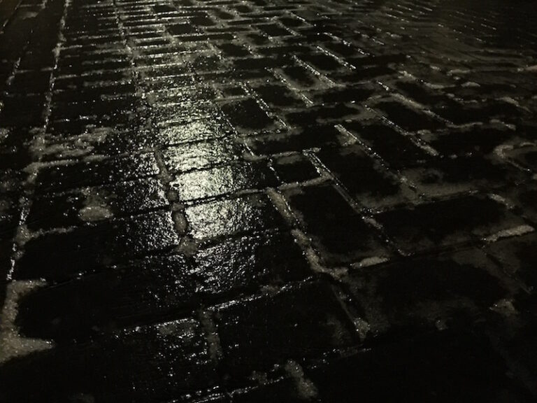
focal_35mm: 29
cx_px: 268
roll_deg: +0.6
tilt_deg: -31.6
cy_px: 202
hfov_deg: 61.7
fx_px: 450
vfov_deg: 48.2
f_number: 2.2
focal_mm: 4.15
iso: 400
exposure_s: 1/4
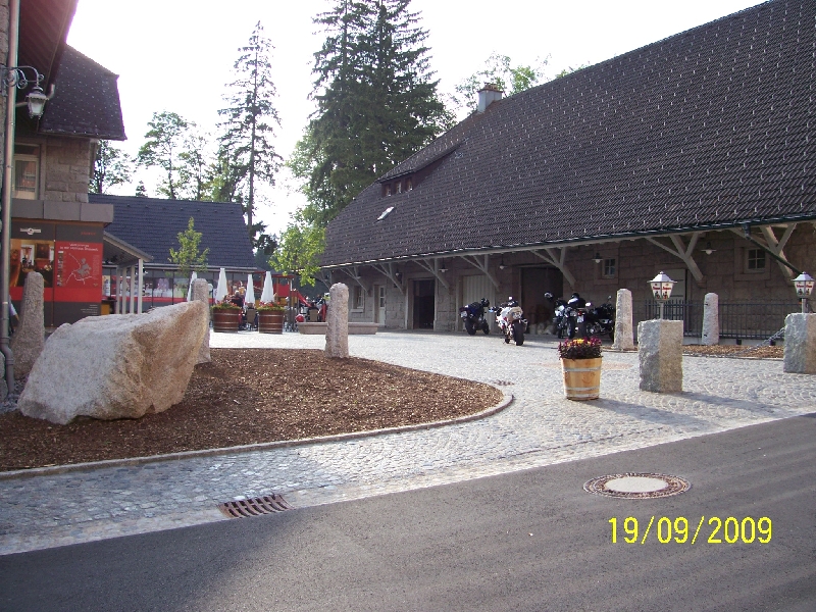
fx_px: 801
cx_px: 408
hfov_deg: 54.0
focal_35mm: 34
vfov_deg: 41.8
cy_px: 306
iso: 80
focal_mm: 5.6
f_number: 2.7
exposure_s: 1/320
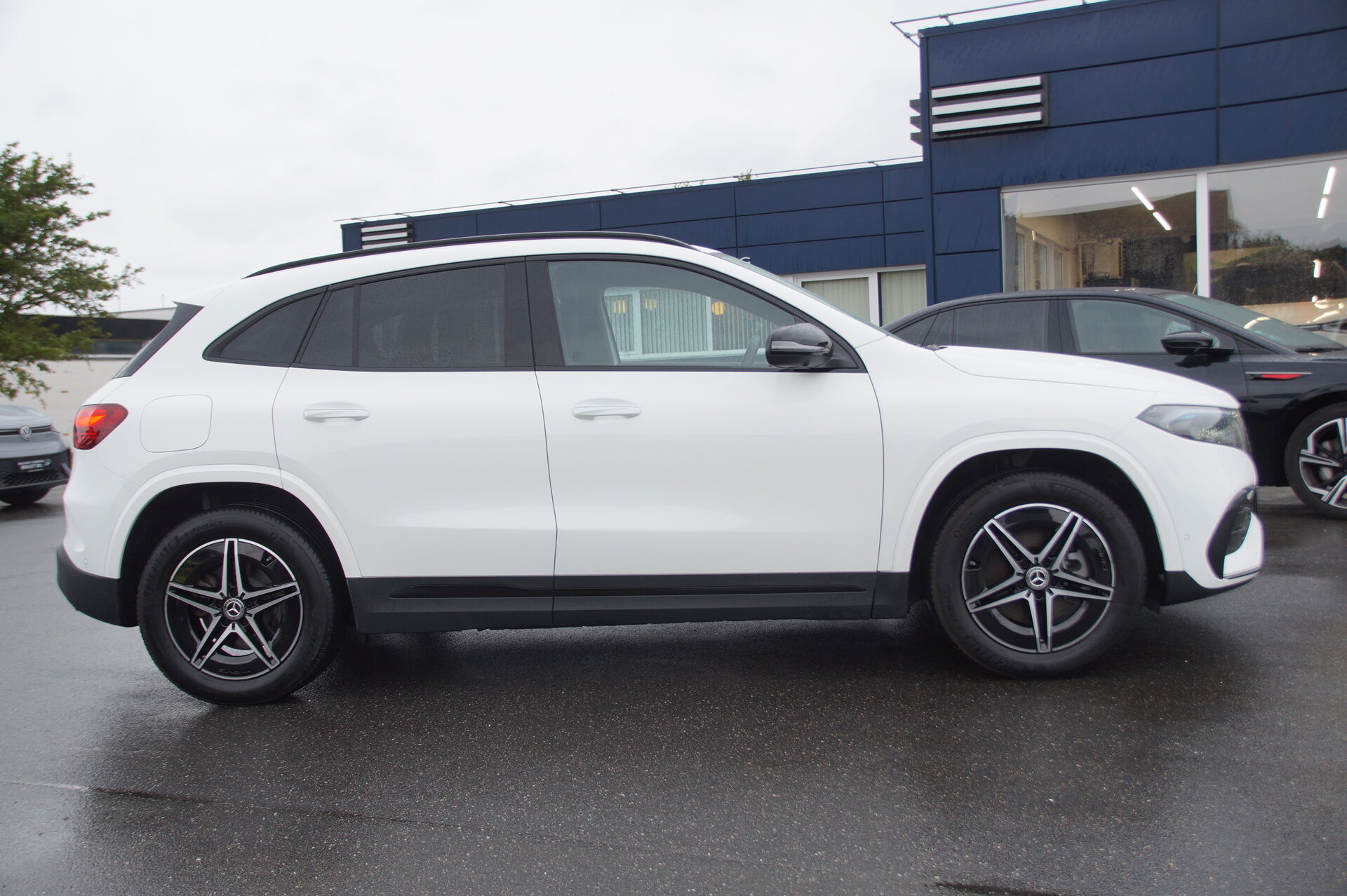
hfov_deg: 53.2
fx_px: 1346
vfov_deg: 36.8
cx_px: 674
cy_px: 448
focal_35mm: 36
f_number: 4
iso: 100
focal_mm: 24
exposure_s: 1/60
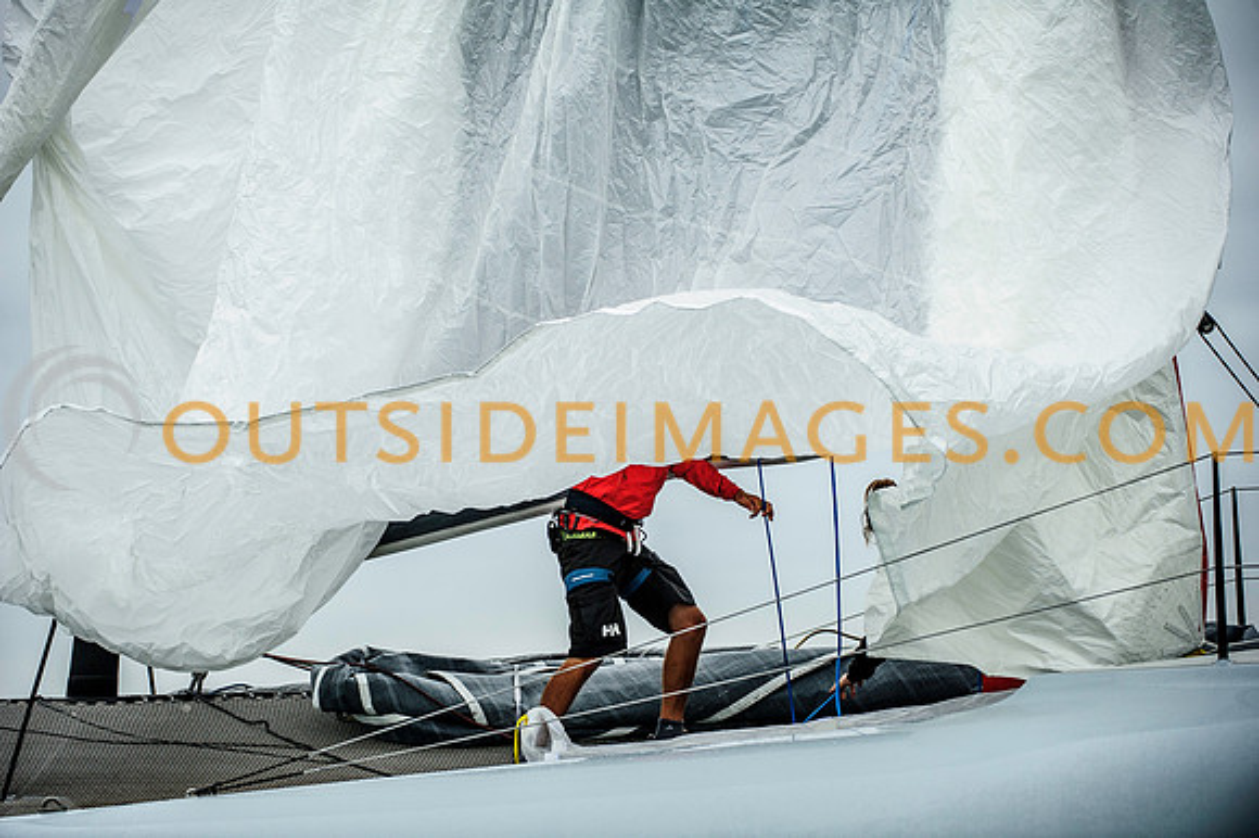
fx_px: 6990
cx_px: 630
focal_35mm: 200
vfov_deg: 6.9
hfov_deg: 10.3
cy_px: 419
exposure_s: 1/2000
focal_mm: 200
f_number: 4
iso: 640
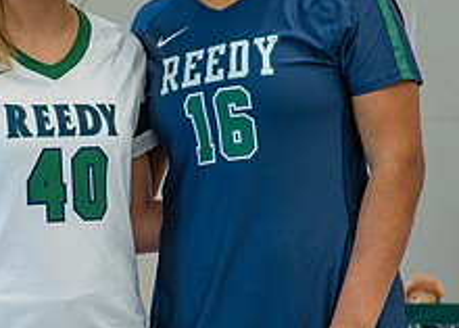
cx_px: 265
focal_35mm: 138
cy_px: 111
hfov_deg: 14.5
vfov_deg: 10.4
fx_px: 1798
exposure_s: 1/320
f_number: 1.8
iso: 320
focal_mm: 50
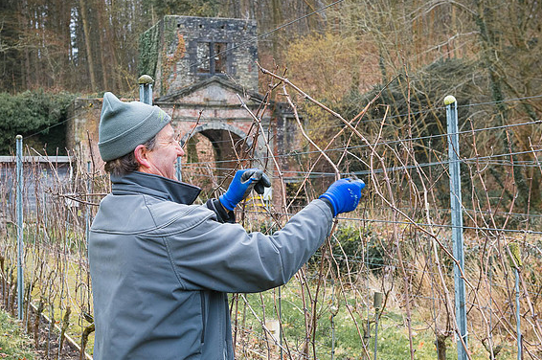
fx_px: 887
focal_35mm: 59
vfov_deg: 22.9
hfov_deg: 33.9
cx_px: 233
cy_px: 152
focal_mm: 50
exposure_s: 1/125
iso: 800
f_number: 8
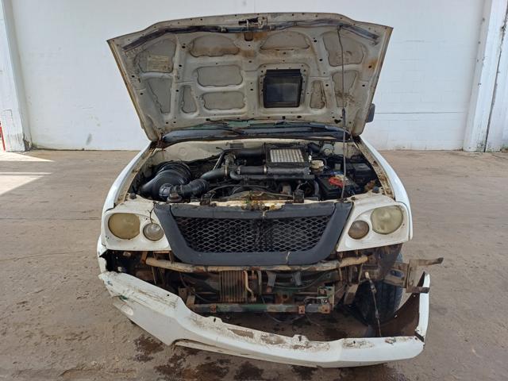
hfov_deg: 69.4
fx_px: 367
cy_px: 190
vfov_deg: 54.9
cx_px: 254
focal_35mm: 25
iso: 50
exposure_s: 1/236
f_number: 1.8
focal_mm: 4.65
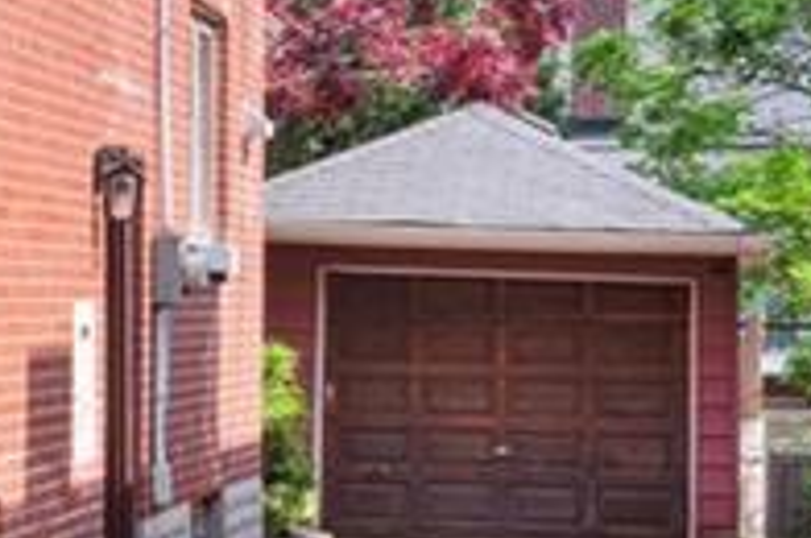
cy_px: -296
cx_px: -720
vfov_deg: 11.3
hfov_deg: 15.1
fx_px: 2586
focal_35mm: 115
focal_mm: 22
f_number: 11
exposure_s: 1/100
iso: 200
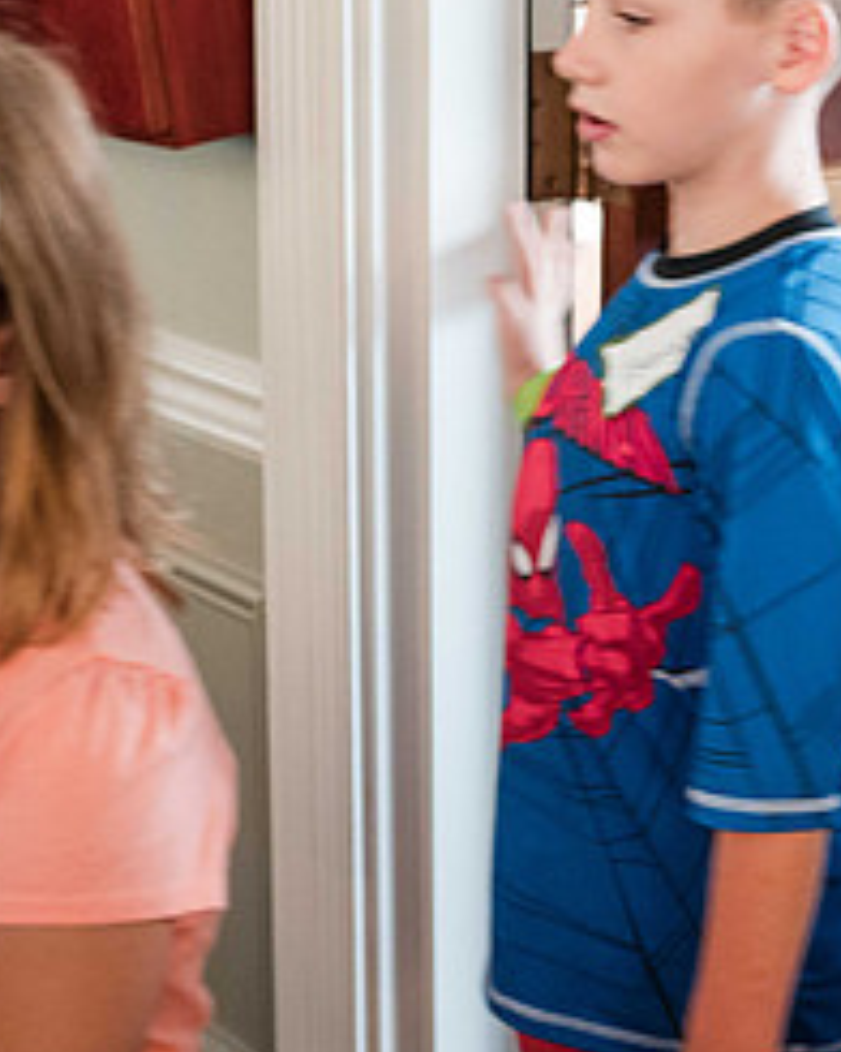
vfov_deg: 21.8
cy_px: 295
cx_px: 841
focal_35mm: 87
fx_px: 2707
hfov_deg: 17.3
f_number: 2.8
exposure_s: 1/60
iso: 4000
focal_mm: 35
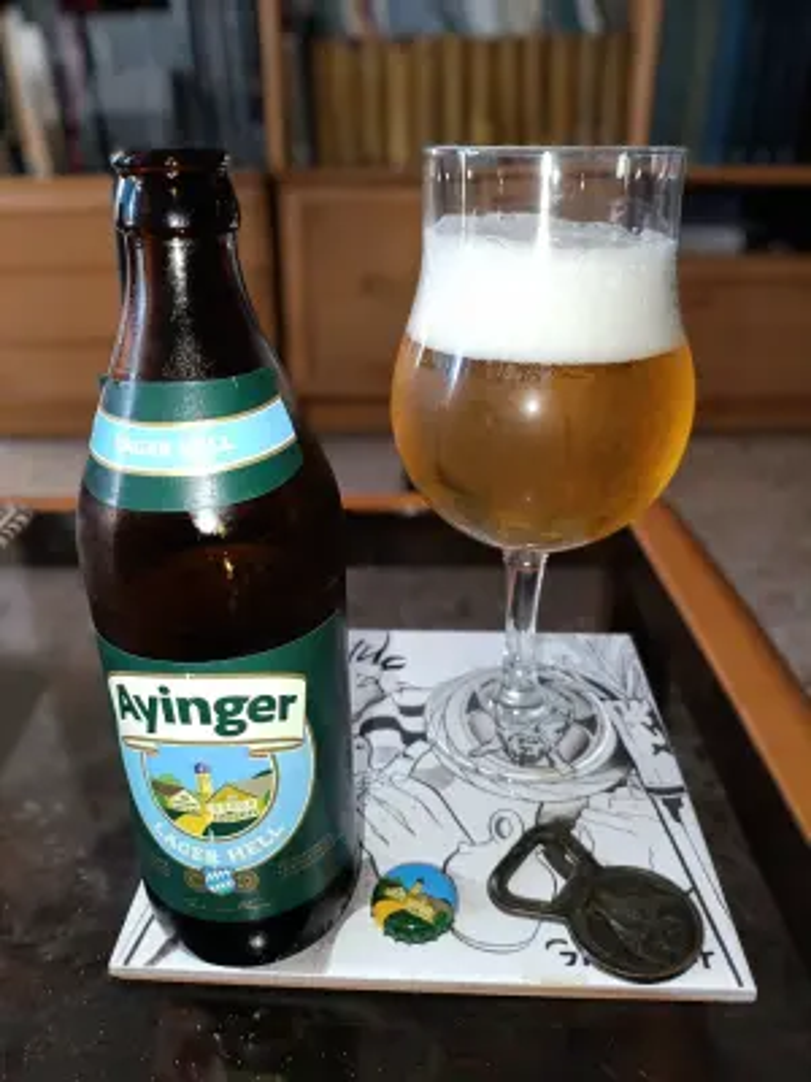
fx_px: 781
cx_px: 406
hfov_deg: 54.9
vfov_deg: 69.4
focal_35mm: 25
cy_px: 541
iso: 800
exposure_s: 1/25
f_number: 1.7
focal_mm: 4.71
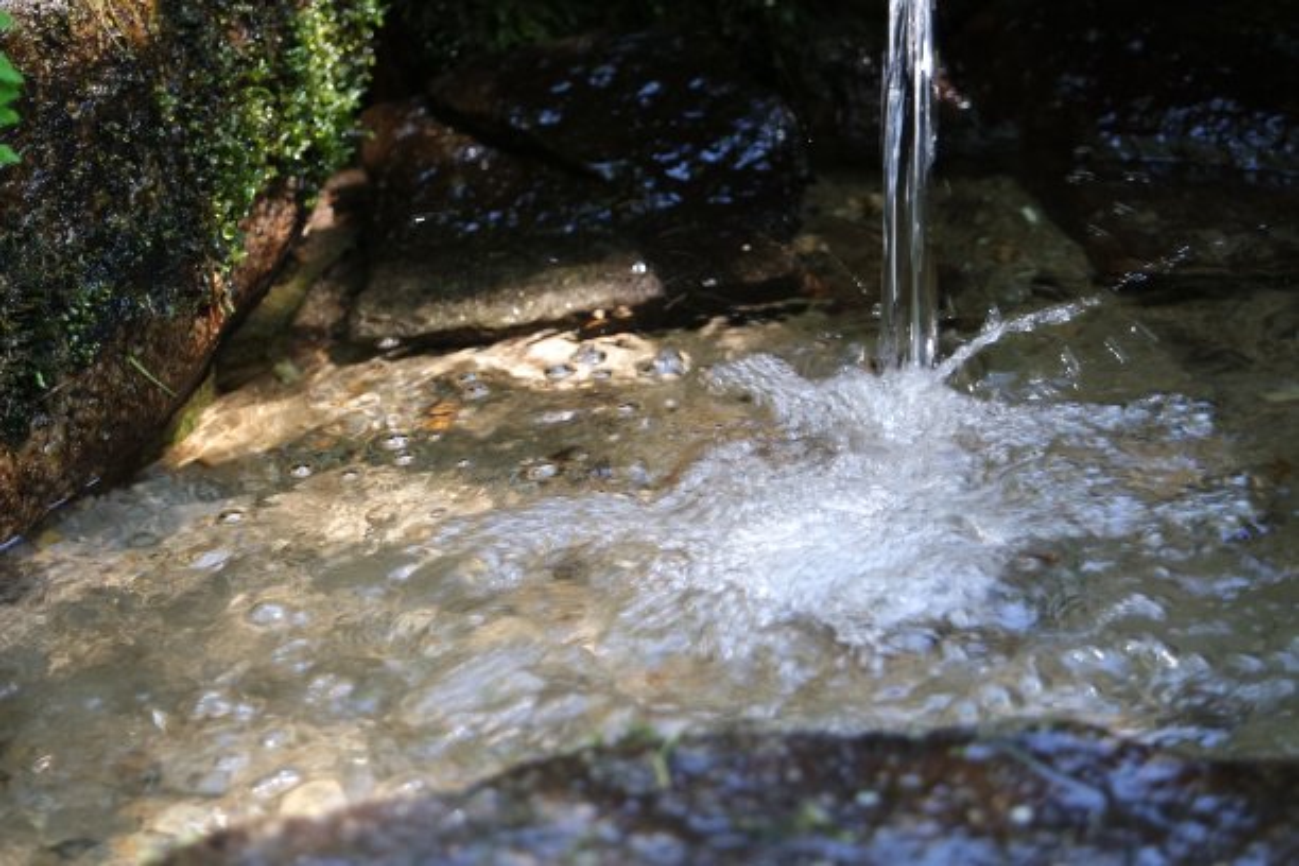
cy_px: 433
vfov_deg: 23.4
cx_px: 650
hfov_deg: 34.5
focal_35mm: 58
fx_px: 2093
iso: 800
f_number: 5
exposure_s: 1/60
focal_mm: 38
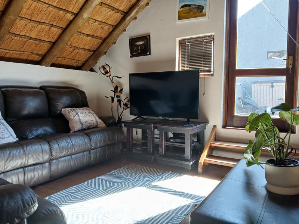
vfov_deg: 53.1
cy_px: 112
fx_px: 225
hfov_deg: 67.3
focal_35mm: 26
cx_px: 150
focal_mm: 3.98
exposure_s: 1/50
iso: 80
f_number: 1.8
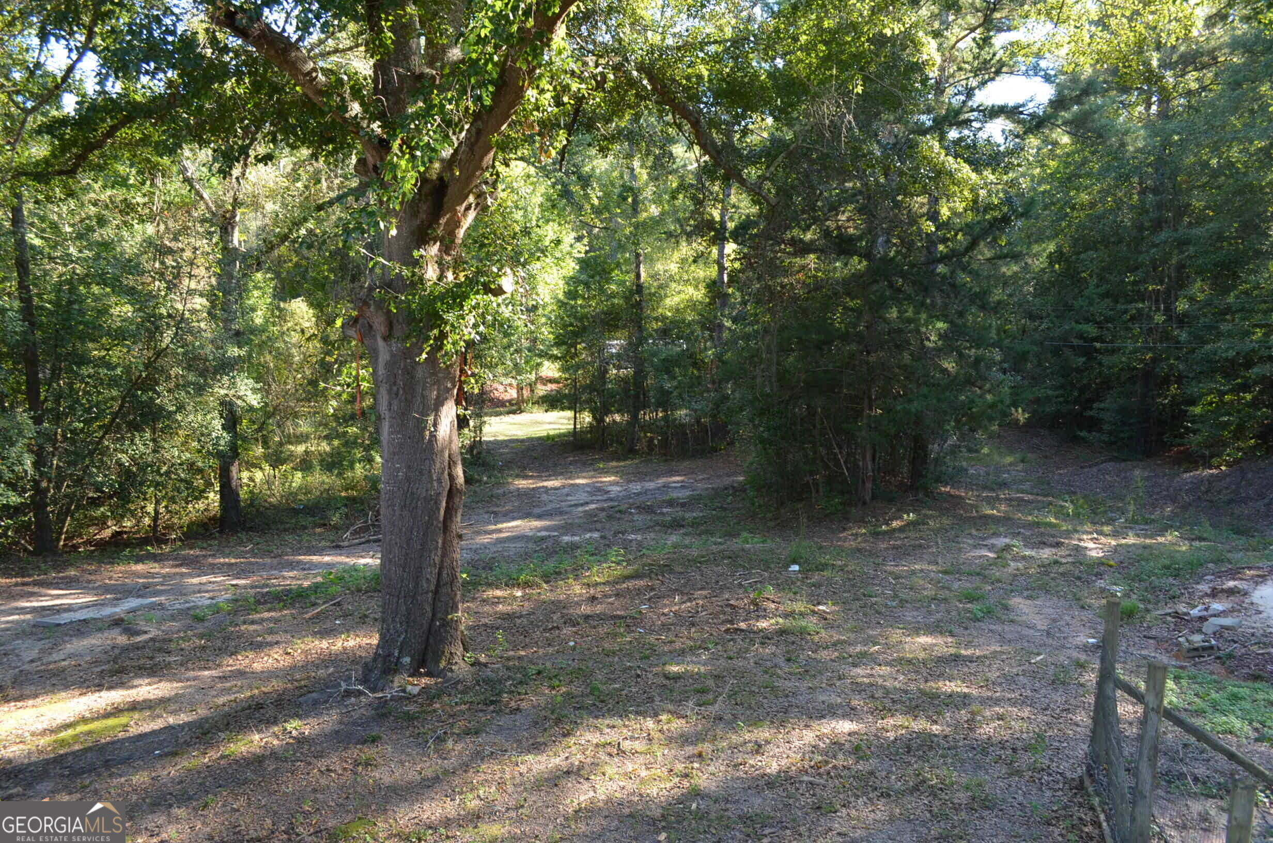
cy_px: 422
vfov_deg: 47.7
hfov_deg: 67.5
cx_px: 636
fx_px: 953
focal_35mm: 27
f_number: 5
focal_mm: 18
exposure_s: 1/100
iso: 400
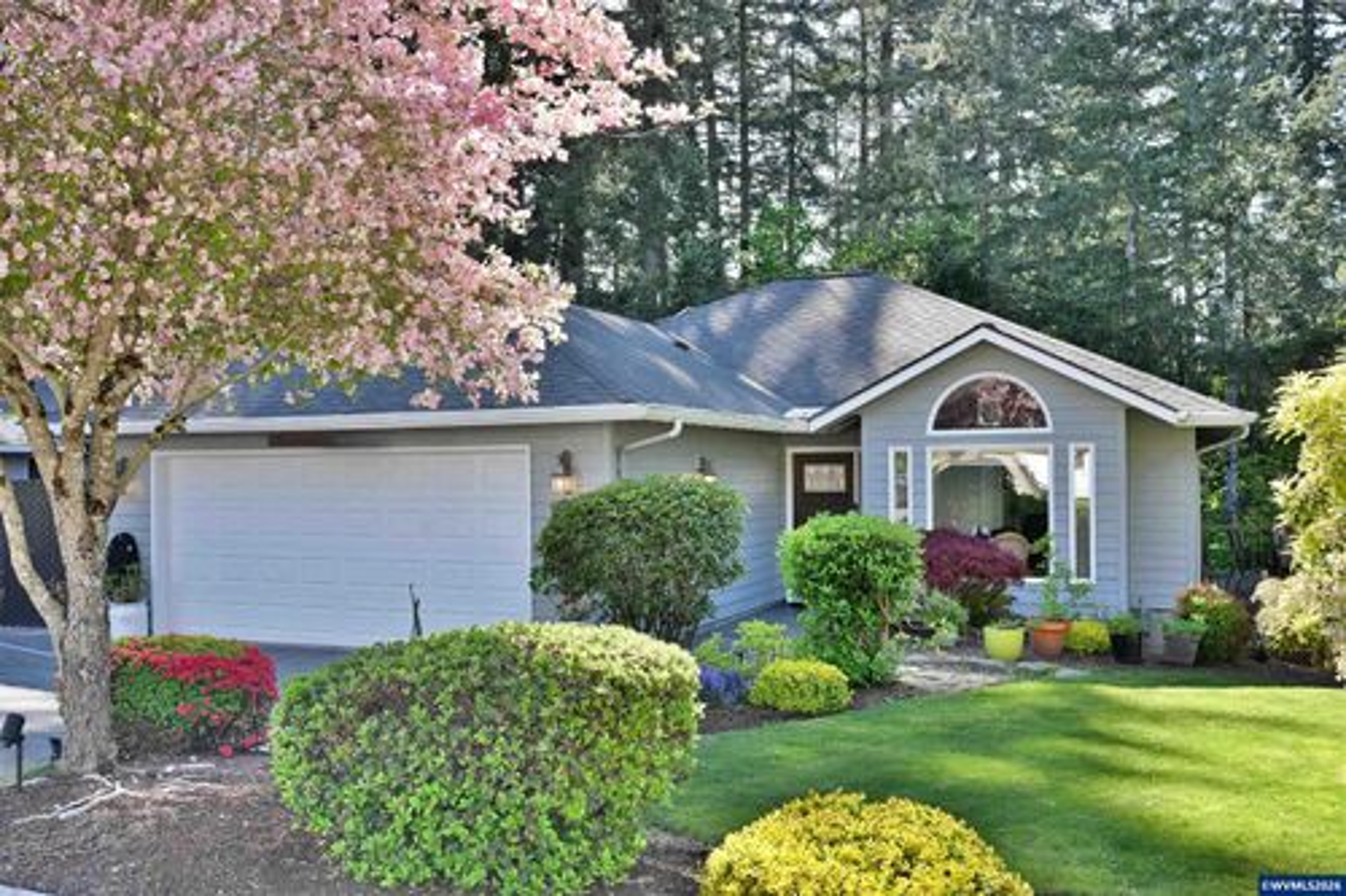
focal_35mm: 35
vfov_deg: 37.8
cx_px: 673
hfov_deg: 54.5
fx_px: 1308
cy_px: 448
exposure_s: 1/10
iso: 100
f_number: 8
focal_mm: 35
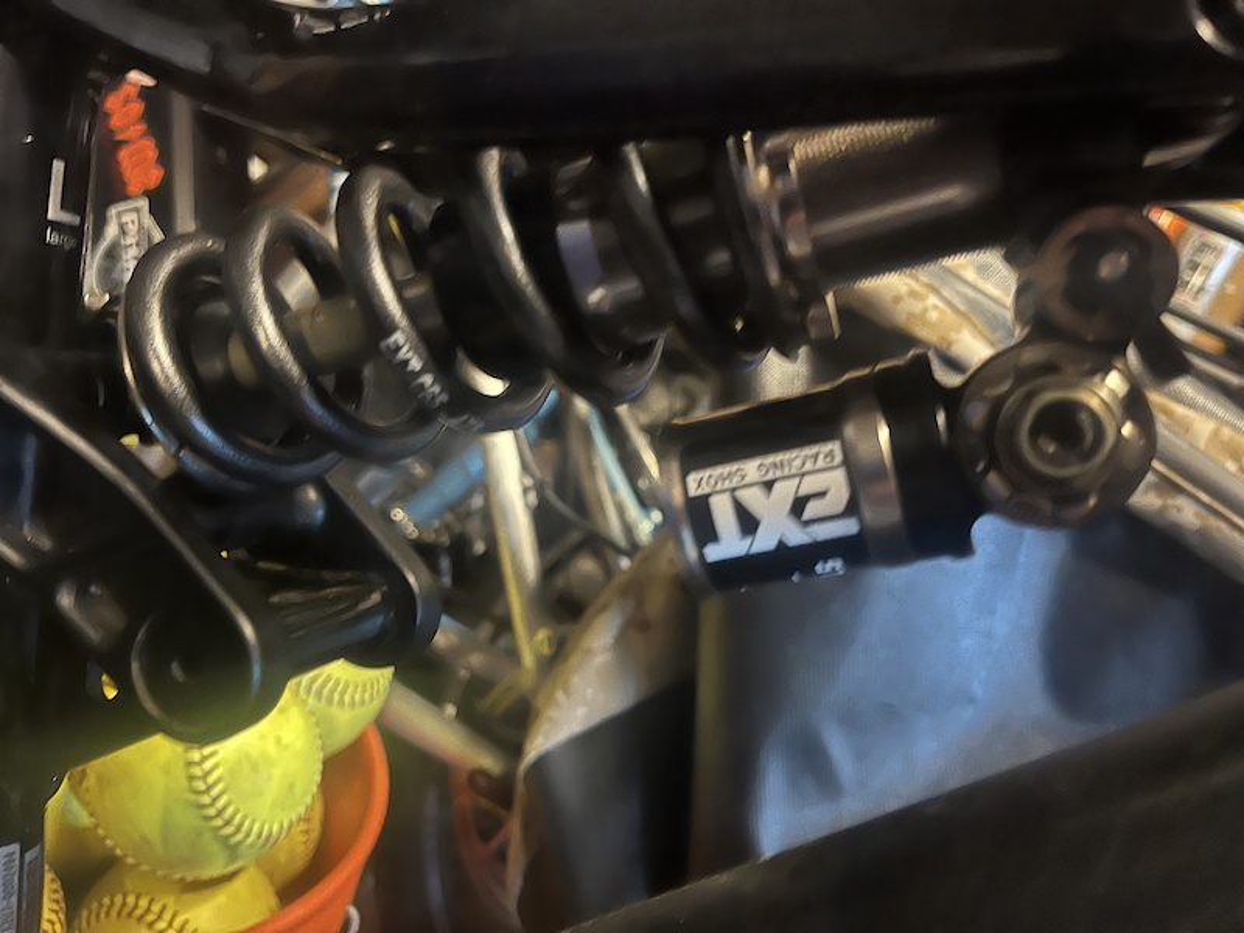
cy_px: 466
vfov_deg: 53.1
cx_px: 622
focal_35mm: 26
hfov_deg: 67.3
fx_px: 934
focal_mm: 5.1
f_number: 1.6
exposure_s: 1/17
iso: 800
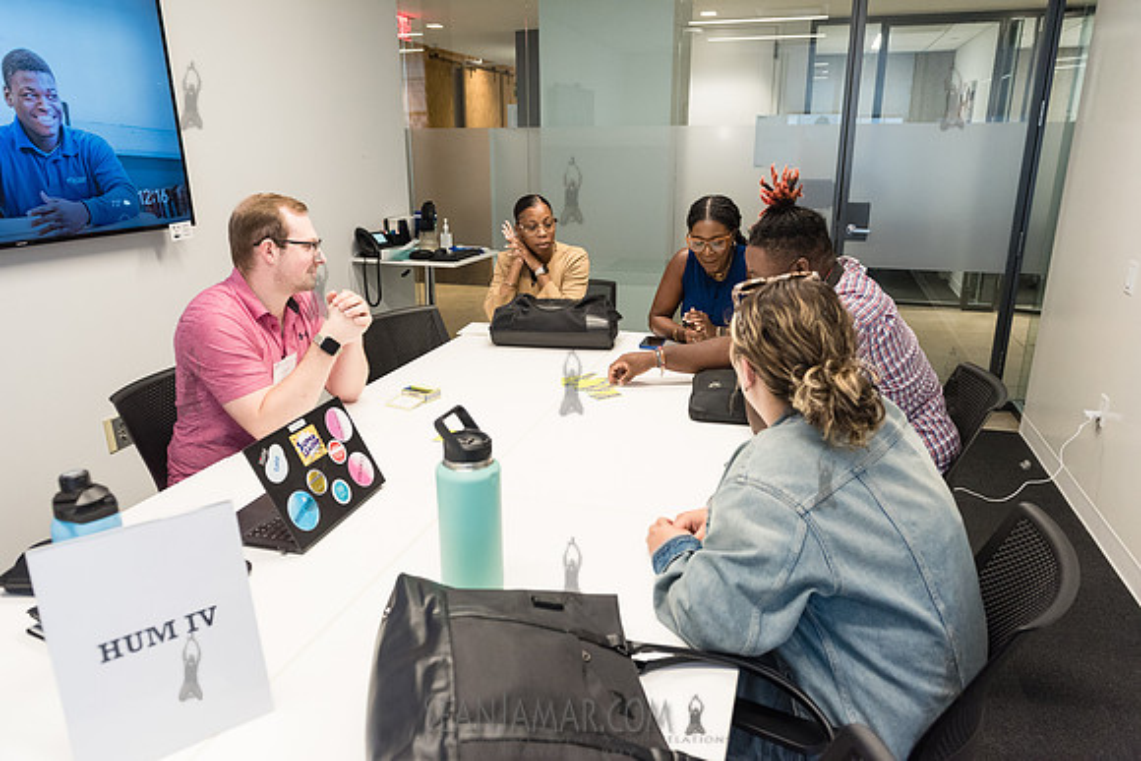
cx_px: 570
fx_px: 761
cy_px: 380
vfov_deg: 53.2
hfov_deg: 73.7
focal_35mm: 24
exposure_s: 1/250
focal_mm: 24
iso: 2500
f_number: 4.5
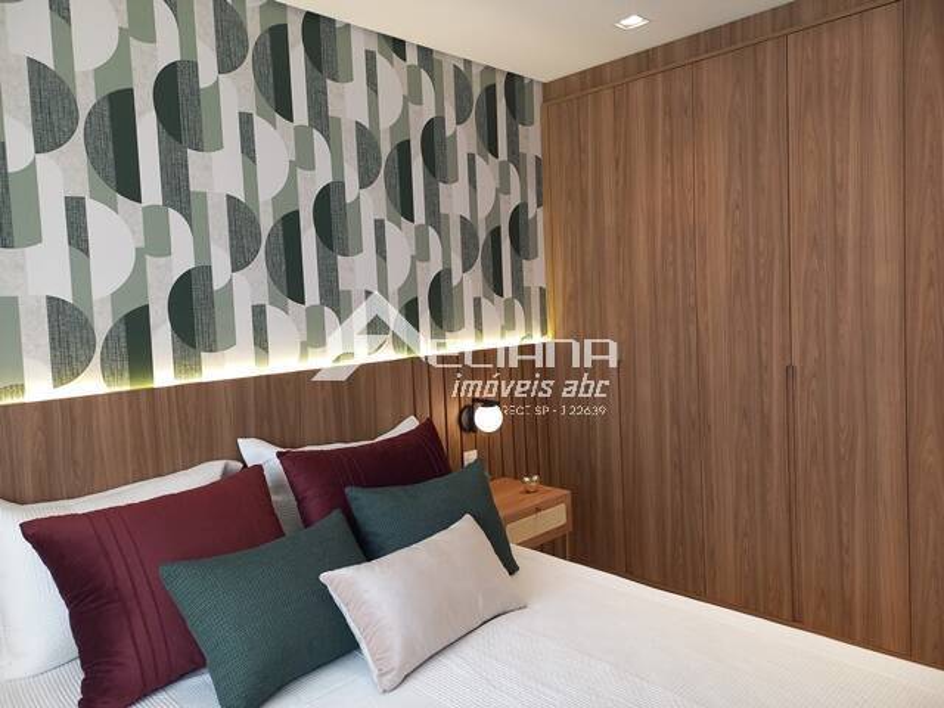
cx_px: 472
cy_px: 354
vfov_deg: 54.9
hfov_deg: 69.4
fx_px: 682
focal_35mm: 25
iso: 160
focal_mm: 4.65
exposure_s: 1/60
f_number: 1.8
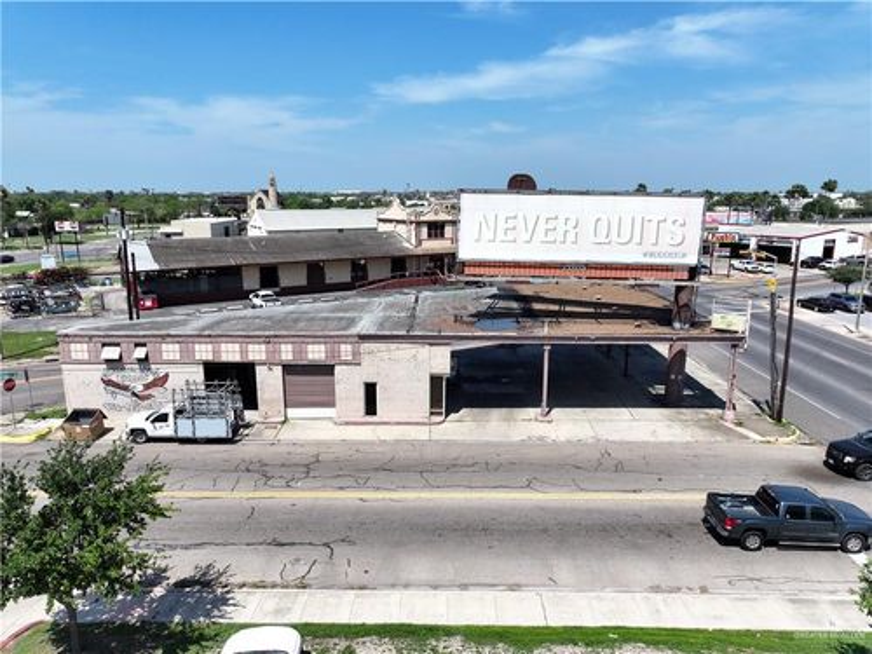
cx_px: 436
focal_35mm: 24
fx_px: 605
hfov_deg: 71.6
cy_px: 327
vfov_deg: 56.8
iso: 100
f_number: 2.8
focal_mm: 12.29
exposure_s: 1/2000
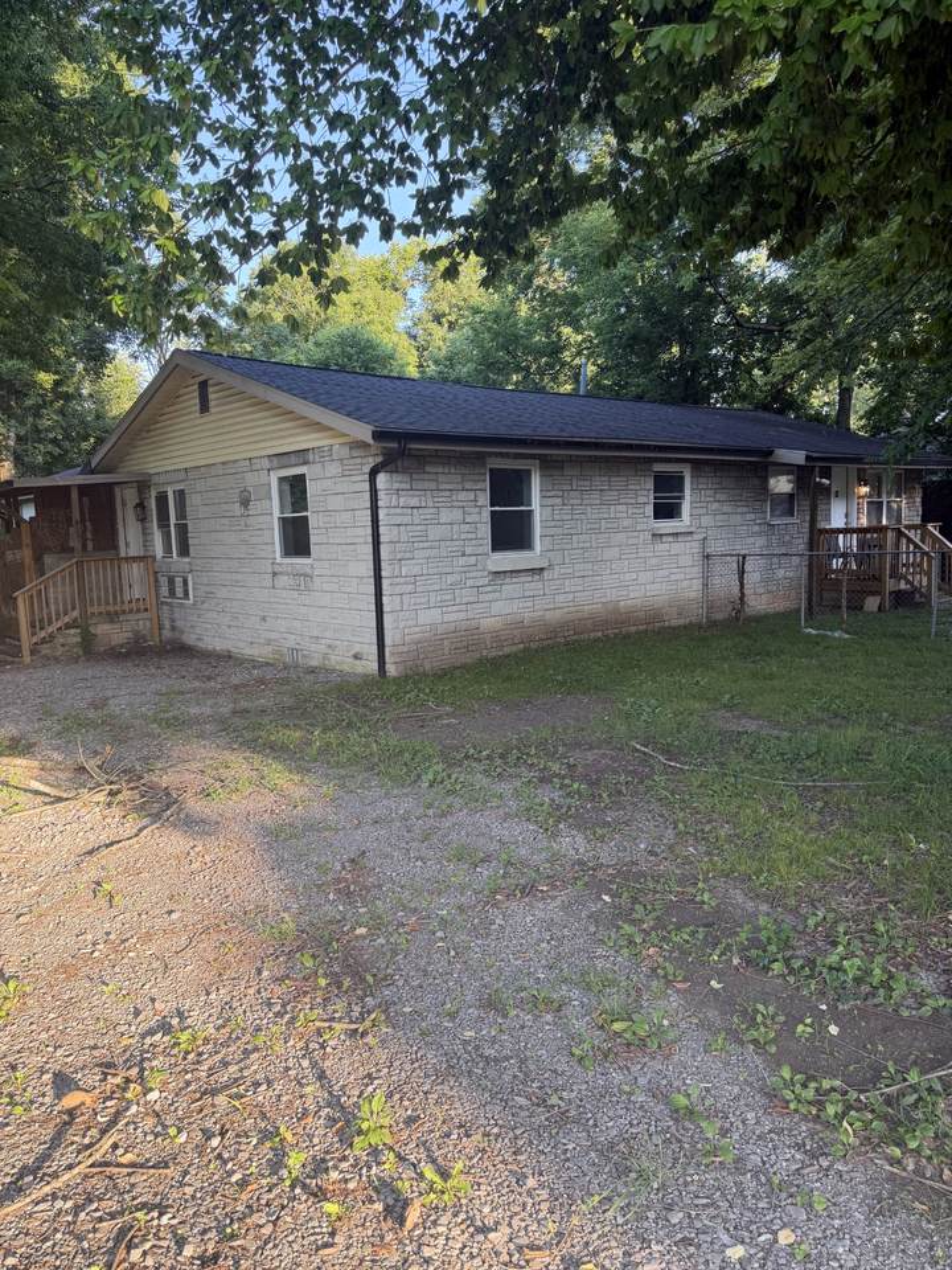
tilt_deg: -6.8
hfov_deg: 56.8
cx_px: 476
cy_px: 635
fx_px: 880
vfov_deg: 71.6
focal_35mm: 24
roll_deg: +2.2
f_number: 1.78
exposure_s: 1/175
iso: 80
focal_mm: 6.76
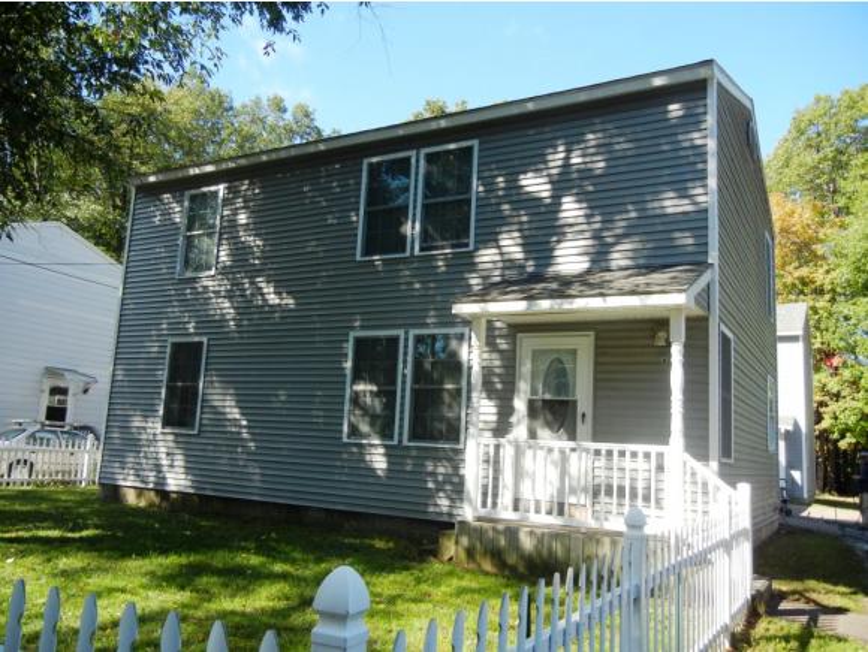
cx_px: 434
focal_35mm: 30
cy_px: 326
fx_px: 753
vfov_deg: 46.9
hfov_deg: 59.9
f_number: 3.5
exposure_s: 1/435
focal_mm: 5.4
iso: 160
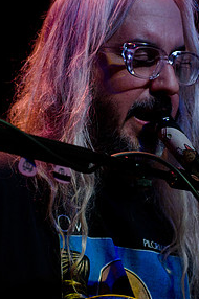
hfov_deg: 8.3
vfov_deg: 12.5
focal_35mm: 165
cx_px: 125
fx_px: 1371
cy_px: 171
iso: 1600
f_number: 2.8
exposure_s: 1/80
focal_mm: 70
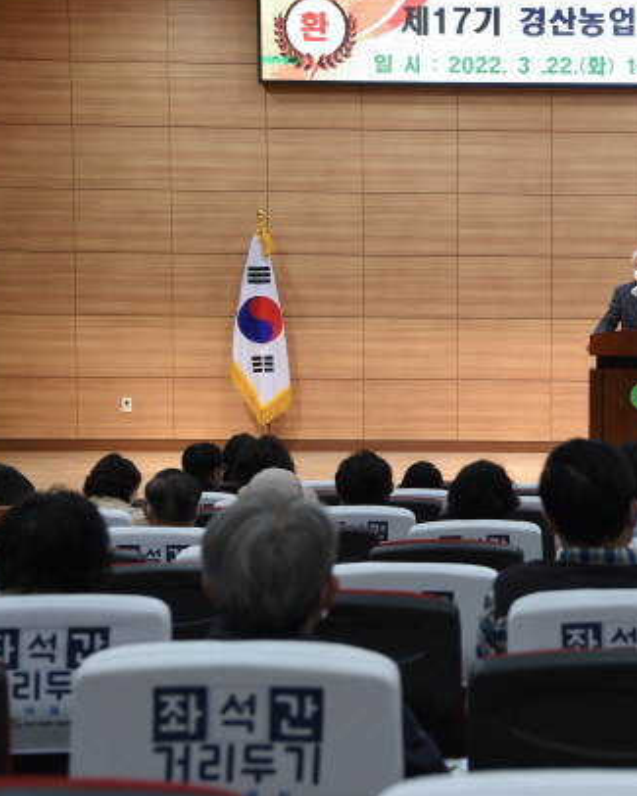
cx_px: 629
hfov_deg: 17.9
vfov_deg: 22.7
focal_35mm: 84
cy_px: 379
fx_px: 1979
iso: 800
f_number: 4.5
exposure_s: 1/80
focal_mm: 52
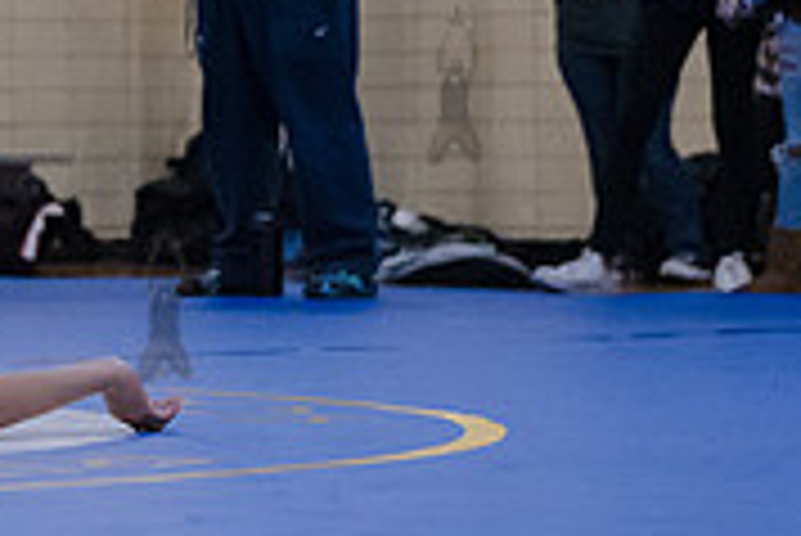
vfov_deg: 6.0
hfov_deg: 8.8
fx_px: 5077
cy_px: 83
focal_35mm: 228
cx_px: -418
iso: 8000
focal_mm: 70
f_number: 3.2
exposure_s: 1/400
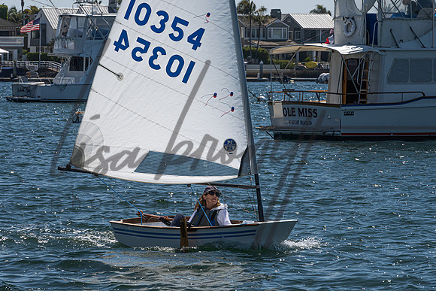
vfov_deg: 5.3
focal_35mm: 261
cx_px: 207
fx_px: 3166
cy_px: 144
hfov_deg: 7.9
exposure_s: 1/800
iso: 250
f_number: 16
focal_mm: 200
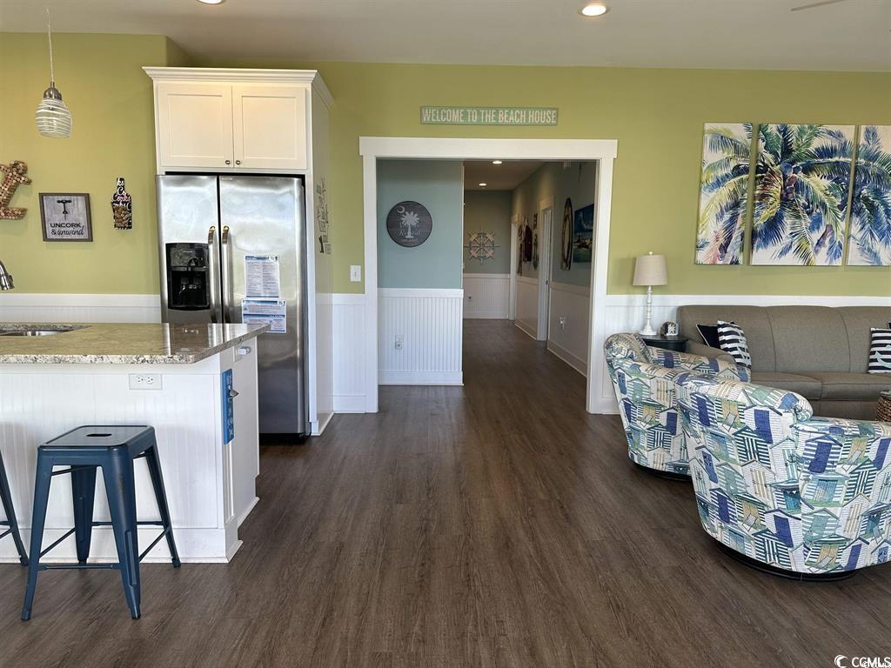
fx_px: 618
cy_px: 334
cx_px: 446
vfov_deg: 56.8
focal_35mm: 24
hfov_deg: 71.6
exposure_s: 1/120
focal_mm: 6.86
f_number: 1.78
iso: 64
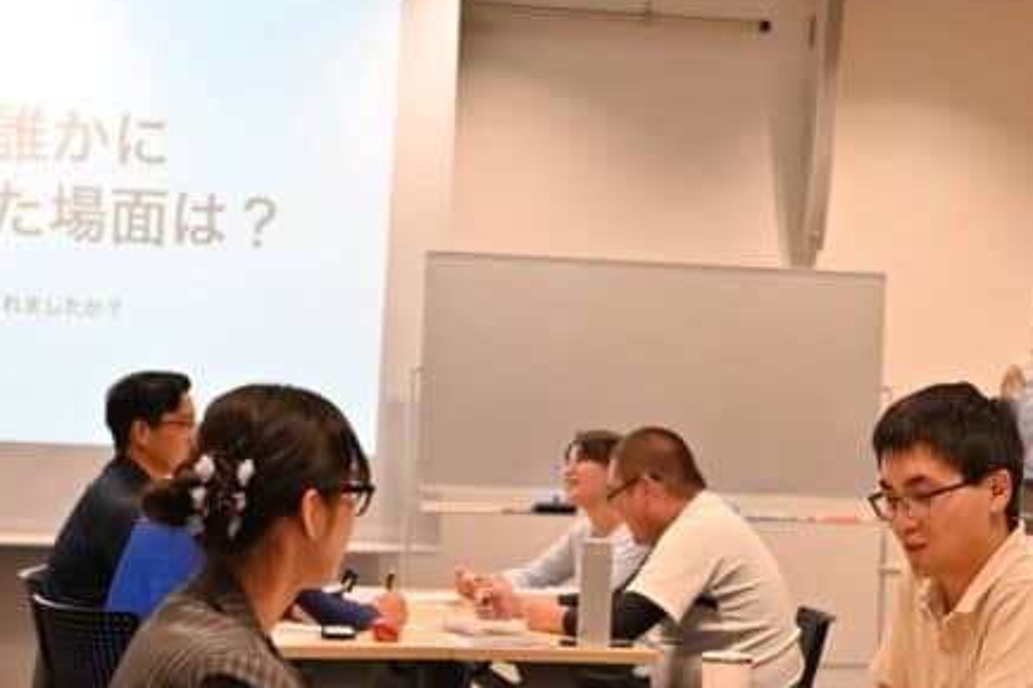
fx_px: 2696
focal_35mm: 94
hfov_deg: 21.6
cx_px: 674
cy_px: 484
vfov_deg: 14.5
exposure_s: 1/160
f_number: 2.8
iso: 400
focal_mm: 40
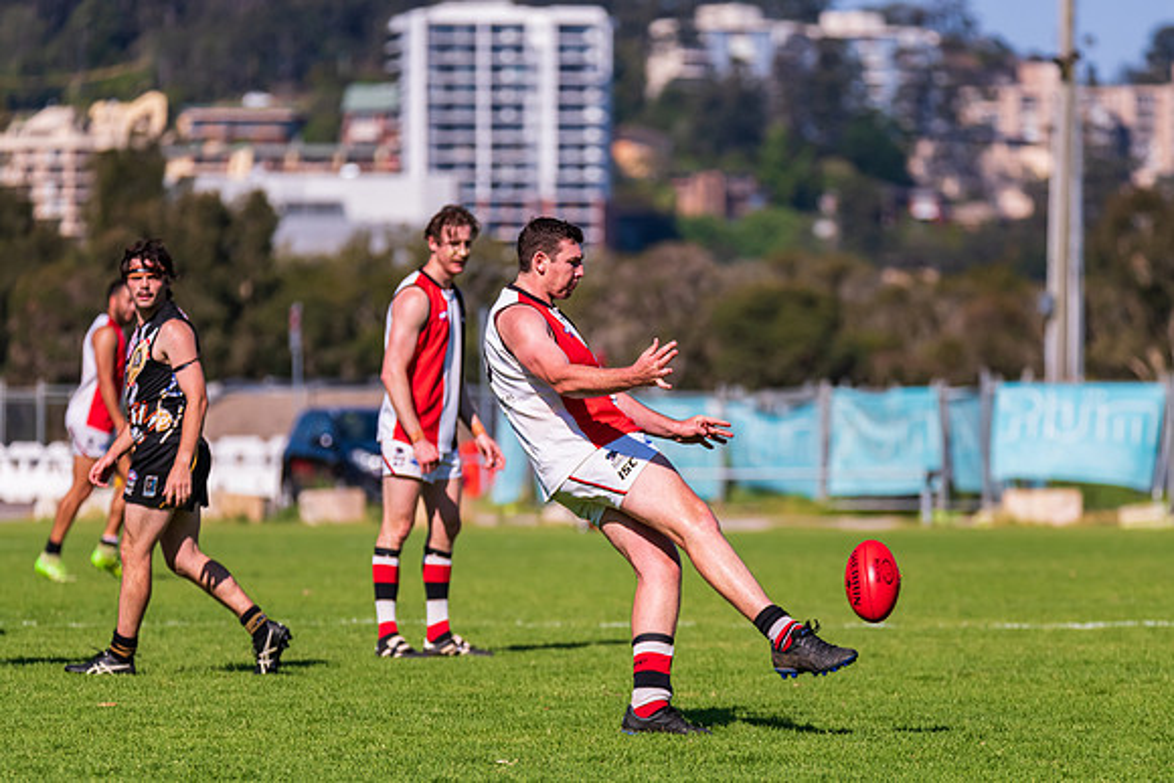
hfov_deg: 6.2
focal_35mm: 334
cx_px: 612
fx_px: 10888
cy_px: 408
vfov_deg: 4.1
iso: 800
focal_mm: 320
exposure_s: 1/5000
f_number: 6.3
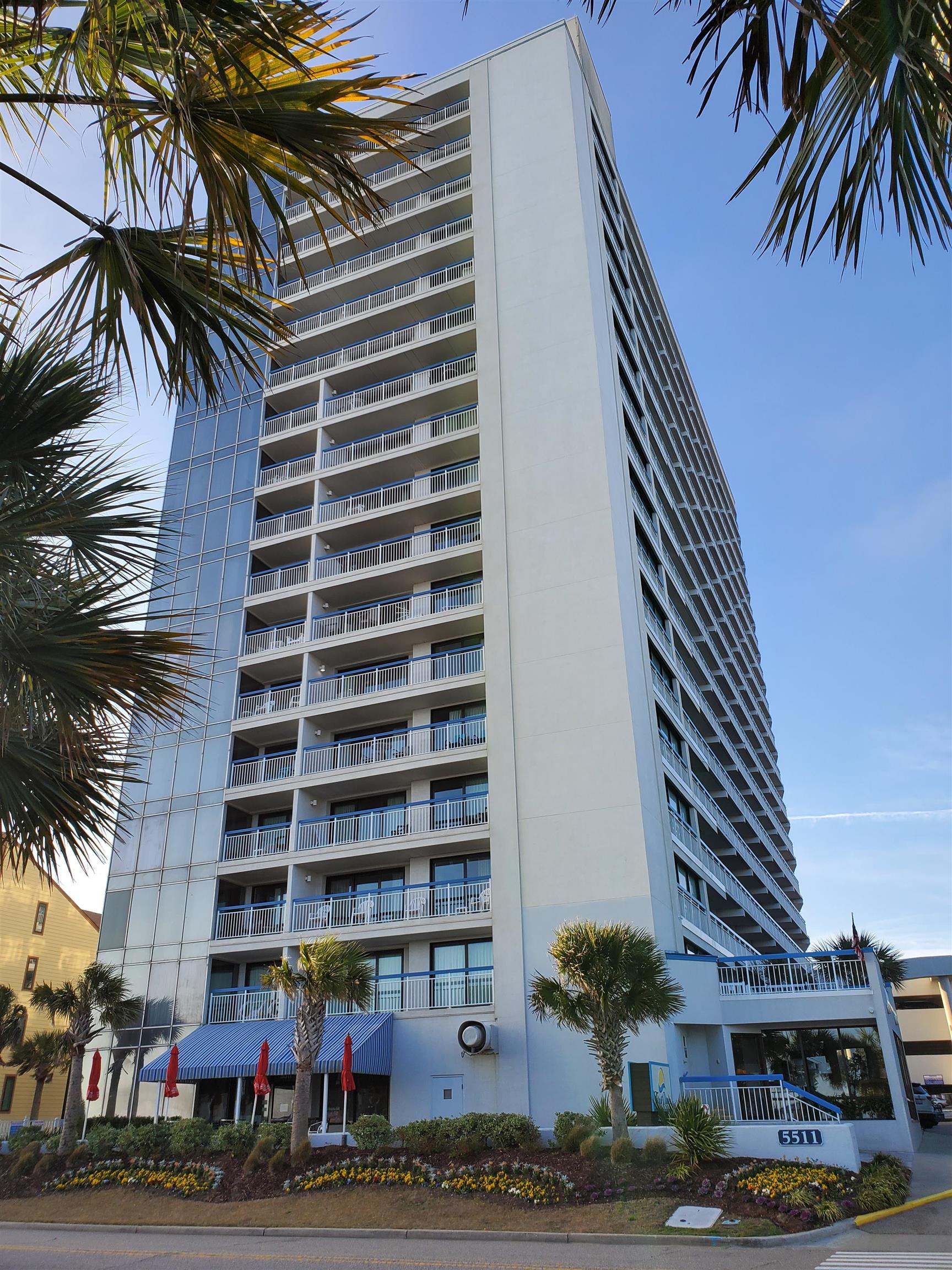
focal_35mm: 26
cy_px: 635
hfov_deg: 53.1
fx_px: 953
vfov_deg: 67.3
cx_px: 476
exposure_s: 1/495
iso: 50
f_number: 2.4
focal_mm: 4.3
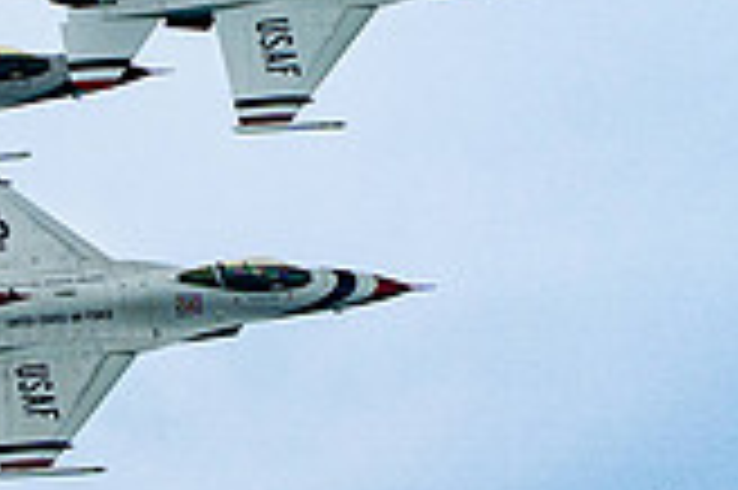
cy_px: 284
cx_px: 510
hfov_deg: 0.9
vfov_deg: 0.6
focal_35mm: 2341
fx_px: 47942
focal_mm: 400
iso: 640
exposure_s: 1/1250
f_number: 9
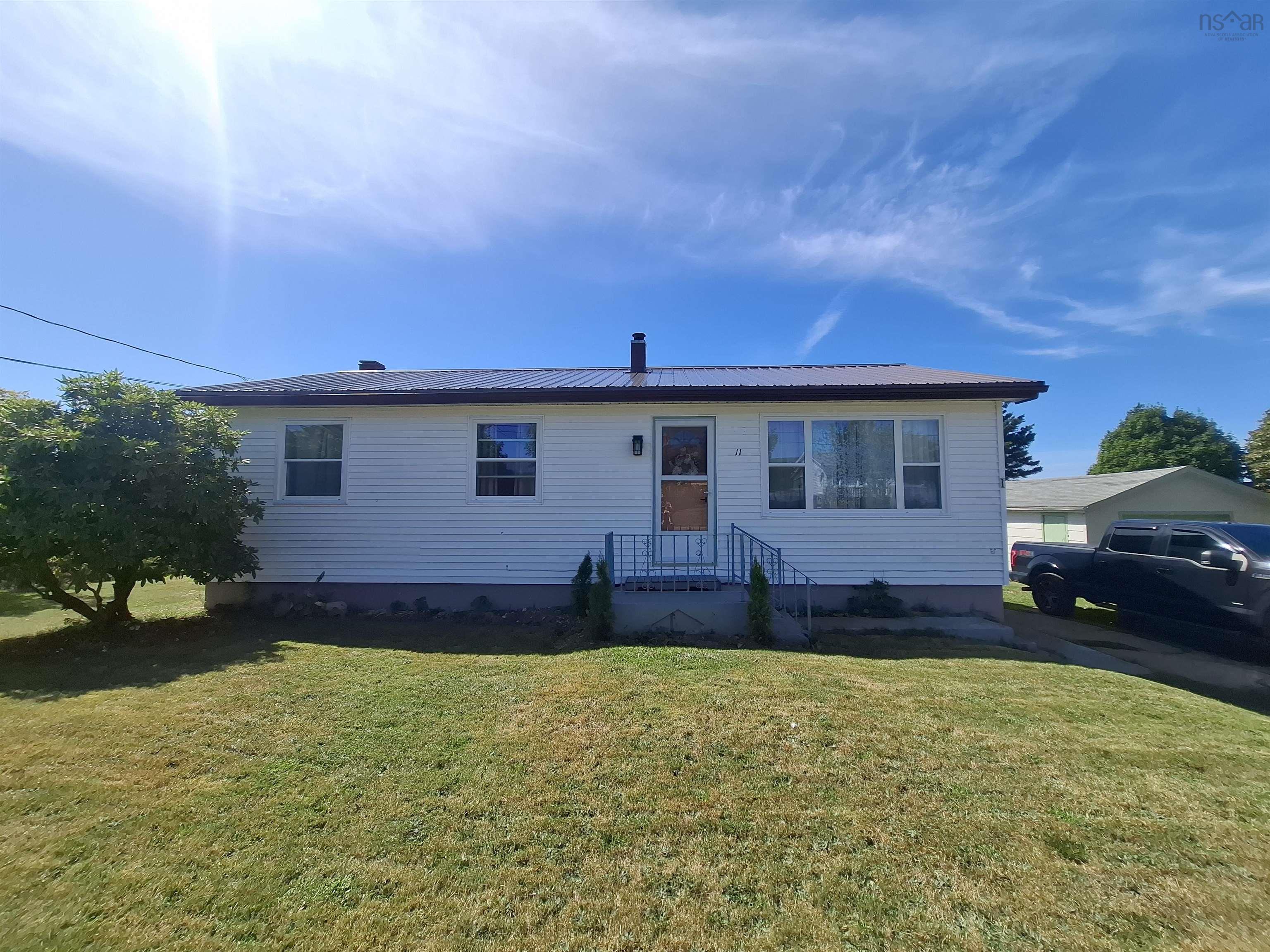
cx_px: 635
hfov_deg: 106.2
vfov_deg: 89.9
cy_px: 476
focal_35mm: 13
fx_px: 477
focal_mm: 1.74
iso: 40
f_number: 2.2
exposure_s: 1/1484
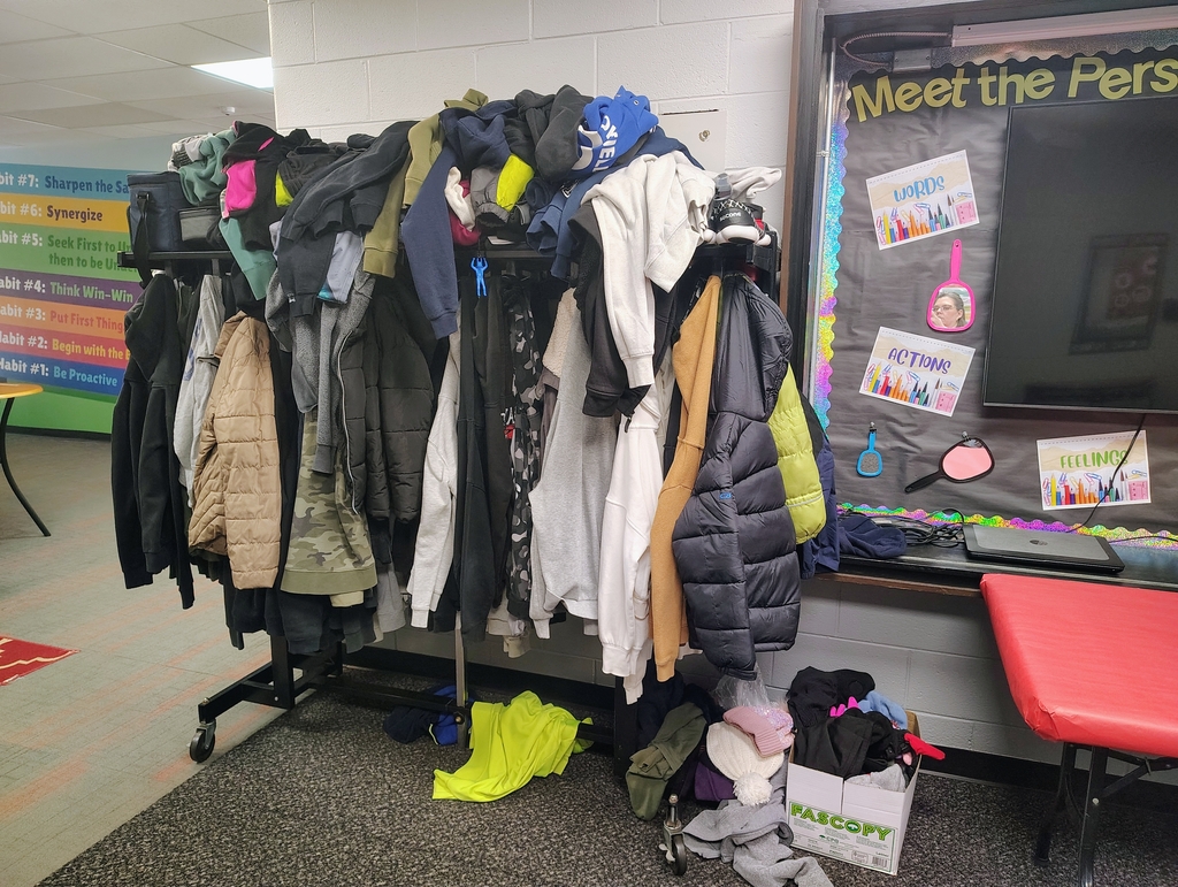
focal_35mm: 24
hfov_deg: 71.5
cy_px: 444
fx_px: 818
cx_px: 589
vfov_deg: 56.9
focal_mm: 5.56
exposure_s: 1/60
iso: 1472
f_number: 1.8
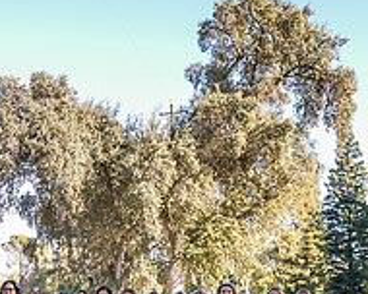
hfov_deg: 25.6
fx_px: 773
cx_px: 13
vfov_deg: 21.4
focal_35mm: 71
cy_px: 224
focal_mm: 24
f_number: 5
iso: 320
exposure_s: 1/320
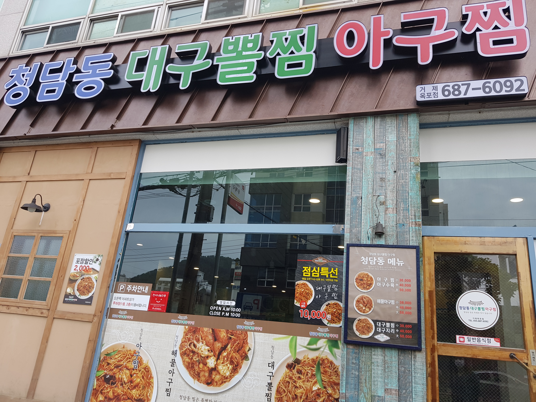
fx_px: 403
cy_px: 201
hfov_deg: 67.3
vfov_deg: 53.1
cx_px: 268
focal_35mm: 26
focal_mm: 4.3
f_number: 1.7
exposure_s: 1/447
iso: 40
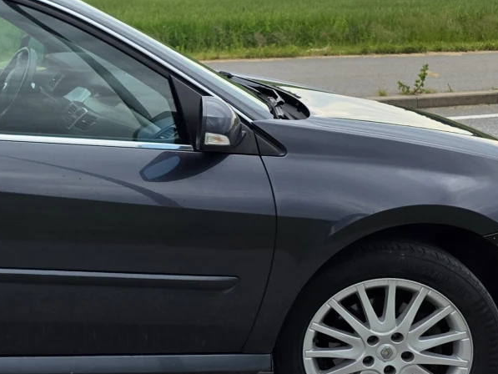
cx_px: -132
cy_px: 133
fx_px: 1065
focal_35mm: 74
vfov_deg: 19.9
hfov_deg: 23.5
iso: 80
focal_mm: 6.3
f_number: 1.7
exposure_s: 1/2805
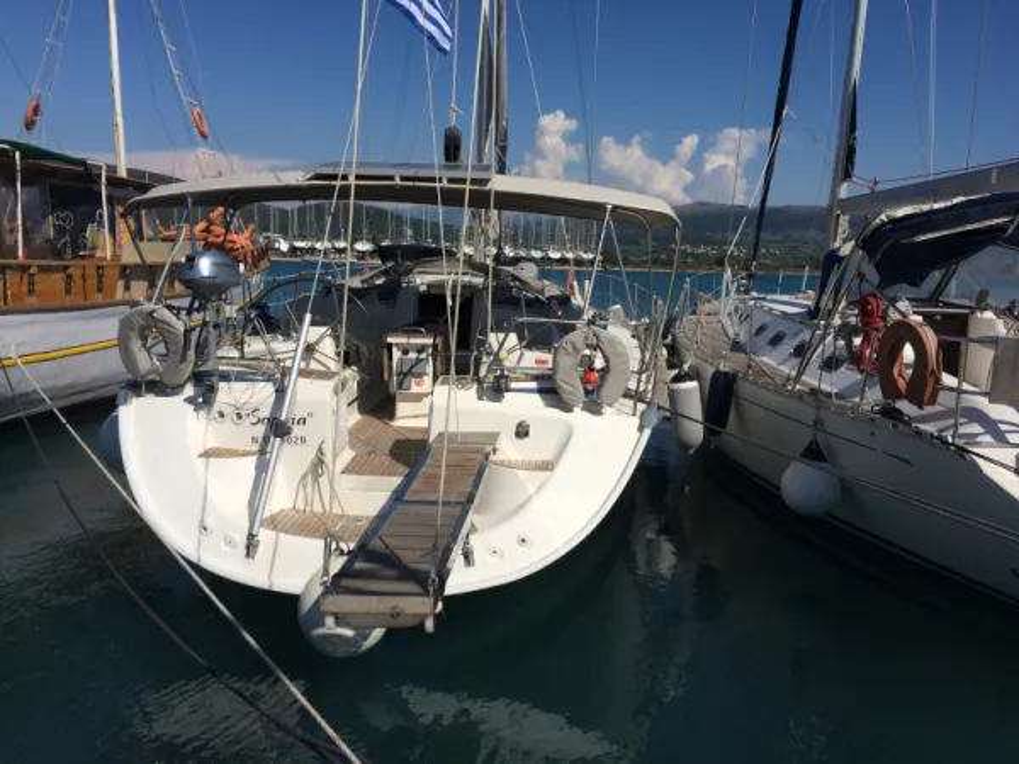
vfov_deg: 48.2
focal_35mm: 29
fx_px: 854
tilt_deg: -9.2
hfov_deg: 61.7
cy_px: 382
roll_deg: -1.4
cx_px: 510
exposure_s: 1/5882
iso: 32
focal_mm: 4.15
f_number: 2.2
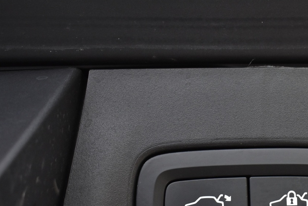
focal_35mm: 90
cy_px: 190
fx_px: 770
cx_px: 253
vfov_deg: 15.0
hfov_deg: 22.3
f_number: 4.2
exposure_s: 1/50
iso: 1000
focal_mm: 31
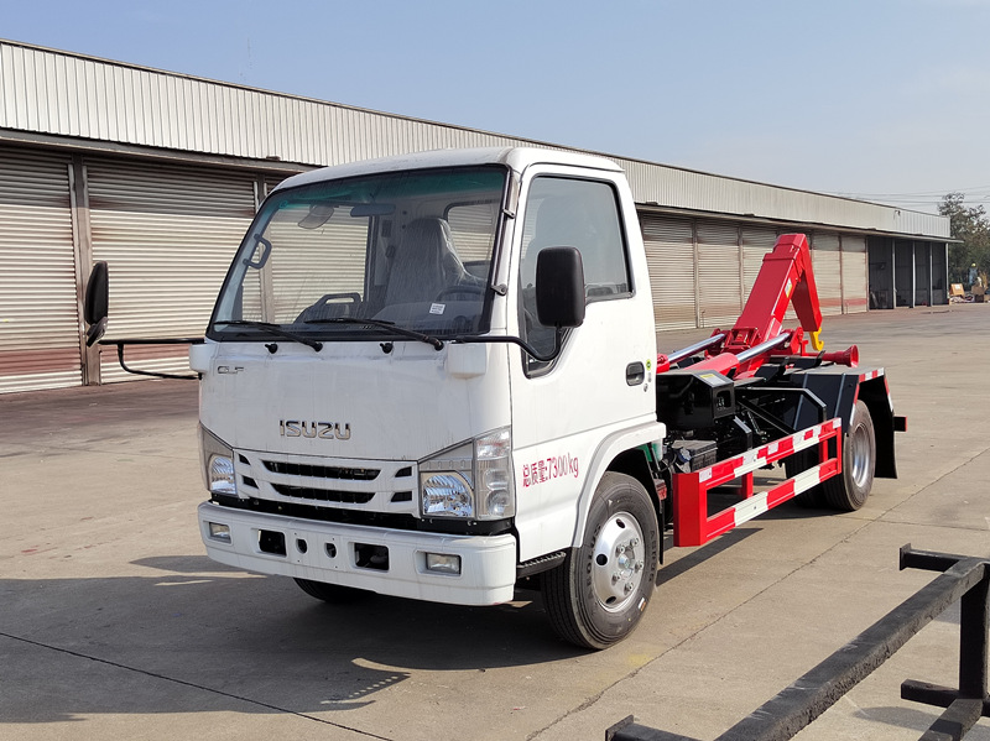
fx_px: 1000
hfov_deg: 52.7
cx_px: 495
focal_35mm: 35
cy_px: 370
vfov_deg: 40.7
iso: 234
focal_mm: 5.52
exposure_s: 1/2000
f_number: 1.9
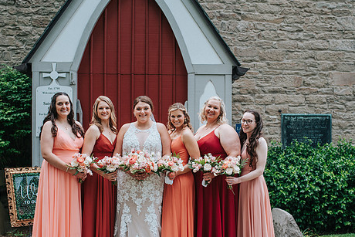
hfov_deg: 38.9
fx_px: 503
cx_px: 174
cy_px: 155
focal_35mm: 51
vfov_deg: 26.4
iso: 500
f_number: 3.2
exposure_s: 1/1250
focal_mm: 35
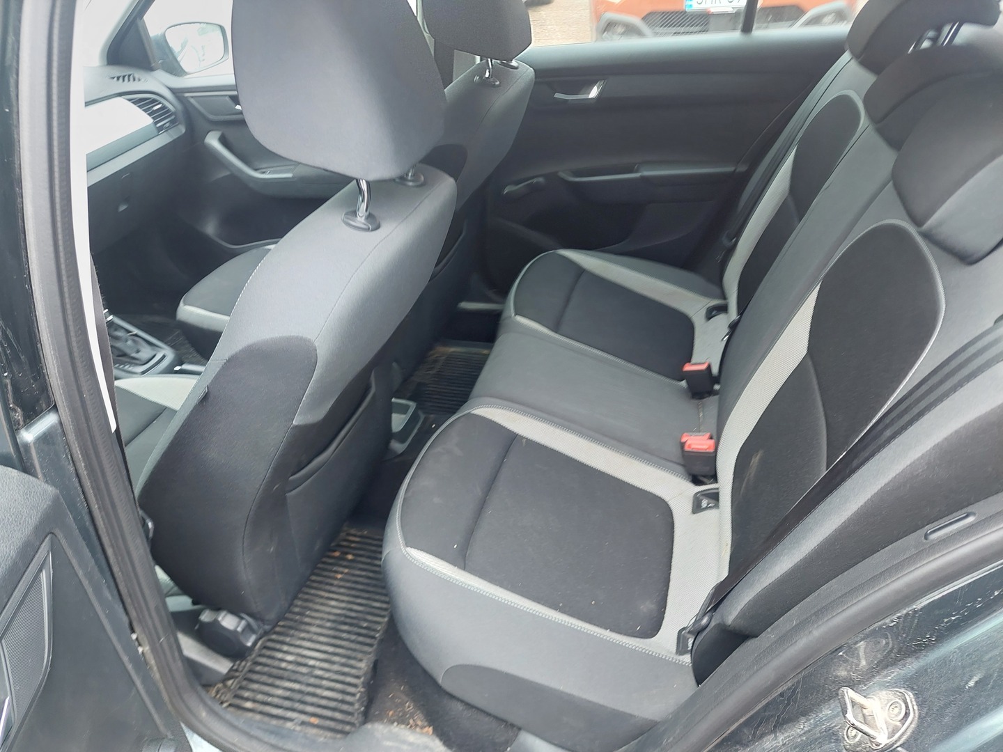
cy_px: 376
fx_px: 724
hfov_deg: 69.4
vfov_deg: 54.9
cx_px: 502
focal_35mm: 25
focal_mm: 5.23
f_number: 1.8
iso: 50
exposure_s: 1/50
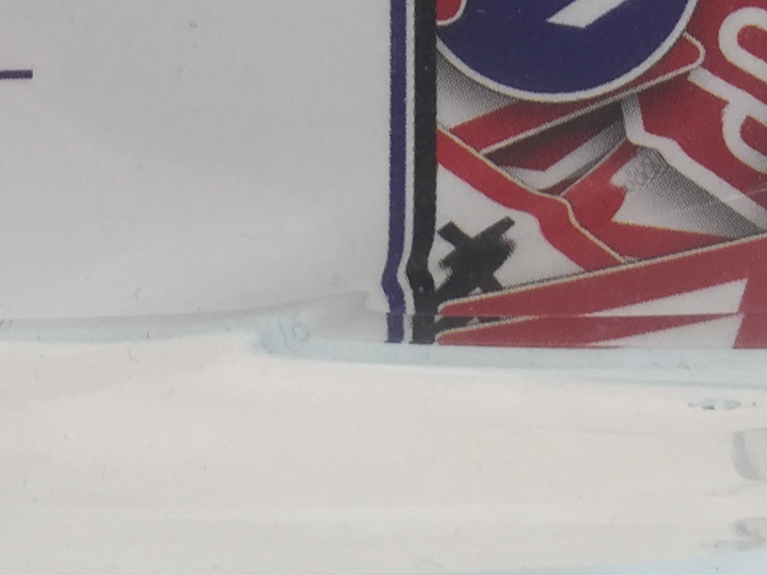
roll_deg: -0.6
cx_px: 208
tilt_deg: -7.4
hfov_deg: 17.8
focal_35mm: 110
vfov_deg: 12.8
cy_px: -277
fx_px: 2436
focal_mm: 4.15
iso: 32
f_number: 2.2
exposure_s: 1/100
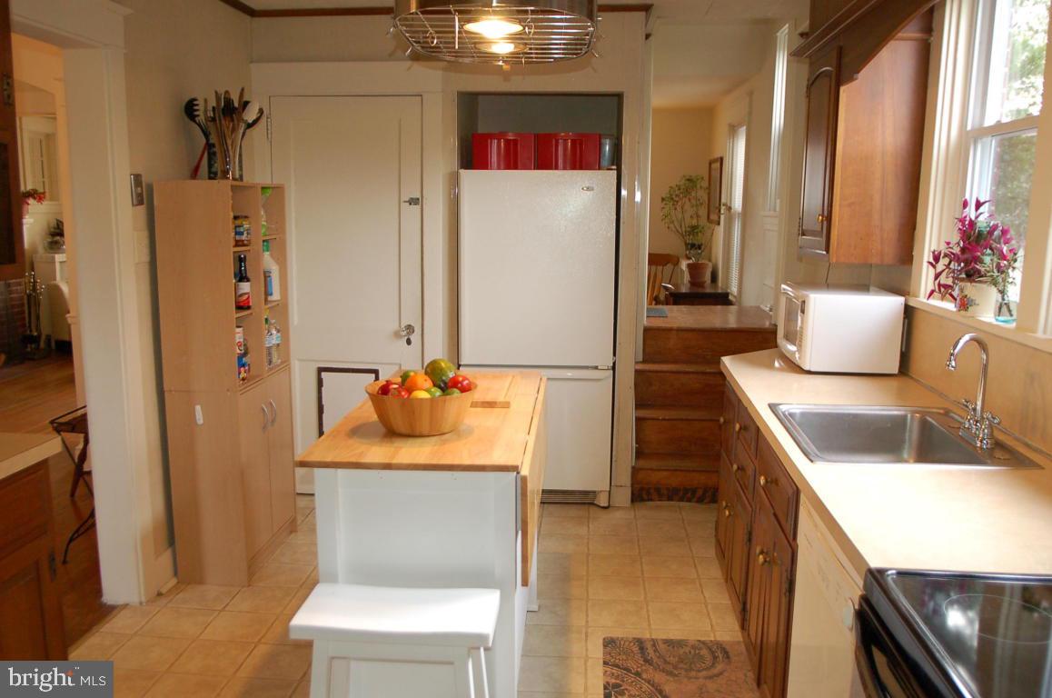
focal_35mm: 28
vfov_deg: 45.5
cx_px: 526
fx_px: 831
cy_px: 349
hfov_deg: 64.6
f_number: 2.8
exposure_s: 1/80
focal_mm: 19
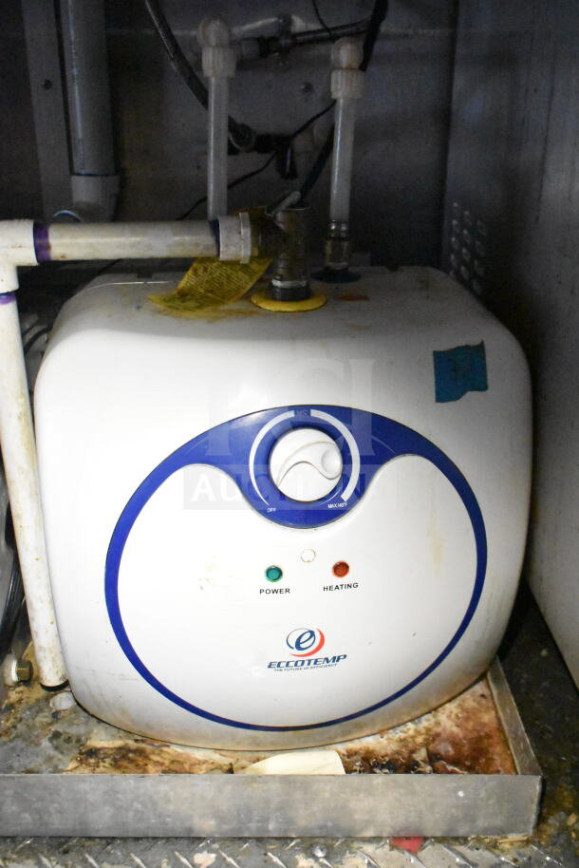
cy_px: 434
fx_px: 868
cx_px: 290
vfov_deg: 53.1
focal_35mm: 36
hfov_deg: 36.9
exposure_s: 1/40
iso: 16000
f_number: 3.8
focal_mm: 24
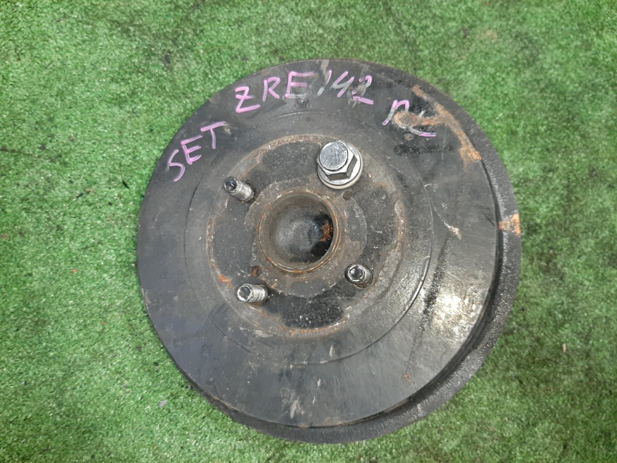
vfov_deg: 53.1
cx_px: 308
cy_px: 232
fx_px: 463
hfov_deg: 67.3
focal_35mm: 26
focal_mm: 3.93
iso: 183
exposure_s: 1/25
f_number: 1.7
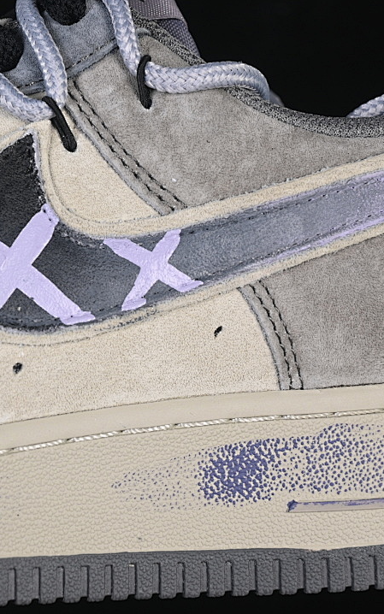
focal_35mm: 115
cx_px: 105
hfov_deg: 11.4
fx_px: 1925
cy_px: 307
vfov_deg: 18.1
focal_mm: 50
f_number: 6.3
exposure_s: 1/60
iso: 160
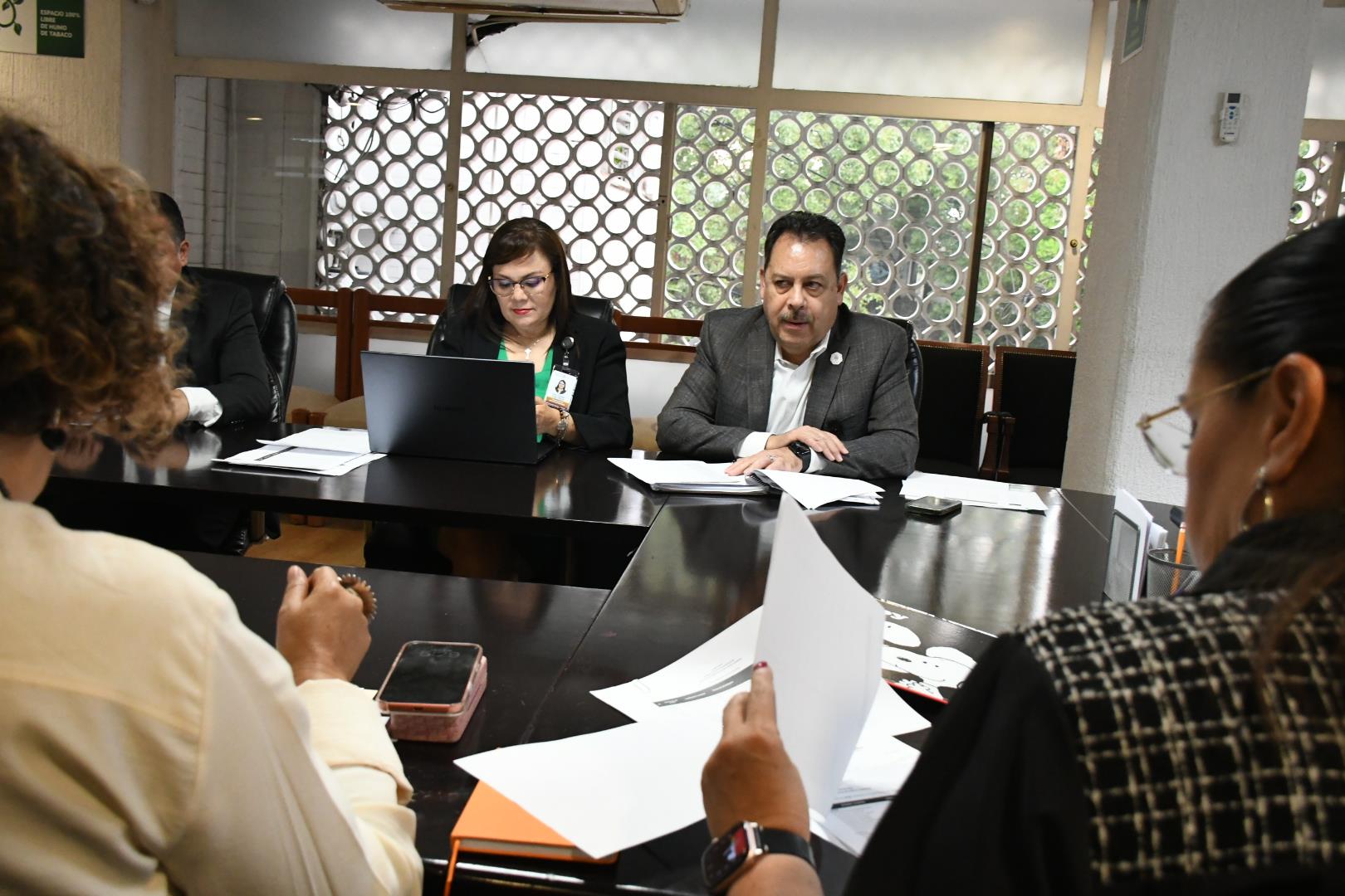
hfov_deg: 55.8
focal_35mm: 34
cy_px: 448
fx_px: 1270
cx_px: 672
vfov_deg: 38.9
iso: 4000
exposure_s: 1/100
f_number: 5.6
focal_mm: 23
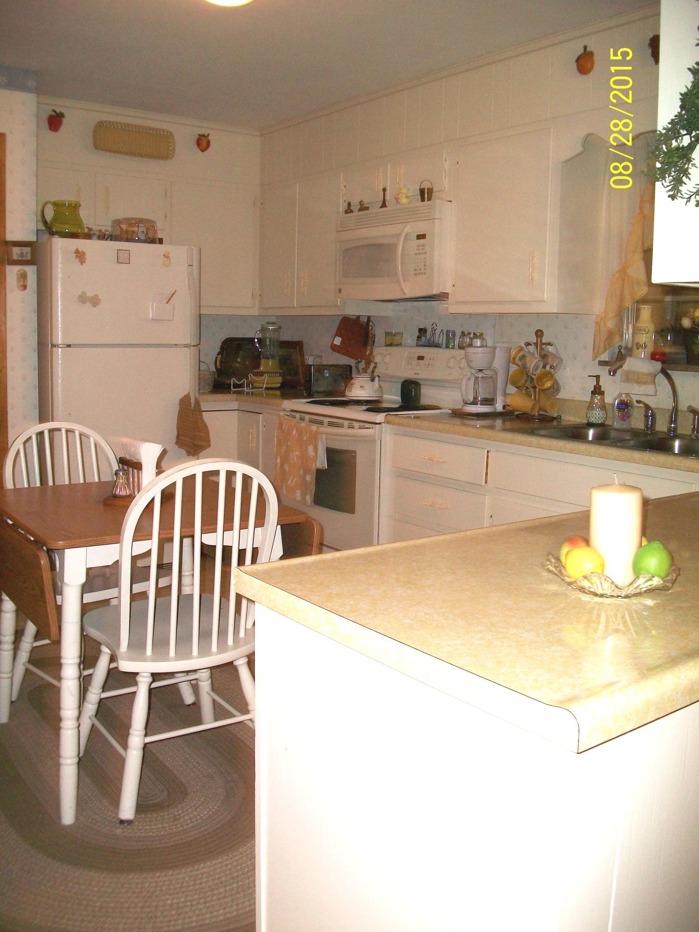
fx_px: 862
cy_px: 466
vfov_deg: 56.8
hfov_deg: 44.2
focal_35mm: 32
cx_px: 350
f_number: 2.9
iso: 80
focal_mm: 5.7
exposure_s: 1/30
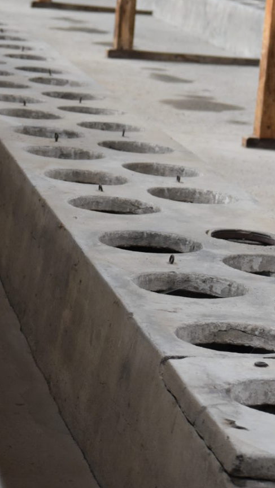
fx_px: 1746
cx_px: 110
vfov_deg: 15.9
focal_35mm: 135
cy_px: 152
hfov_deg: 9.0
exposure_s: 1/60
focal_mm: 55
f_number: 4
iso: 900
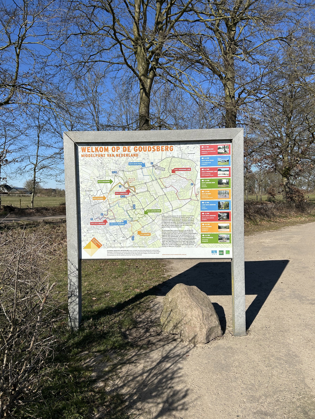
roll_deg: -1.2
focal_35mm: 26
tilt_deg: -2.7
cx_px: 158
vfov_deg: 67.3
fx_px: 315
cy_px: 210
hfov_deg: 53.1
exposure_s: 1/8696
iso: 50
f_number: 1.5
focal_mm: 5.7
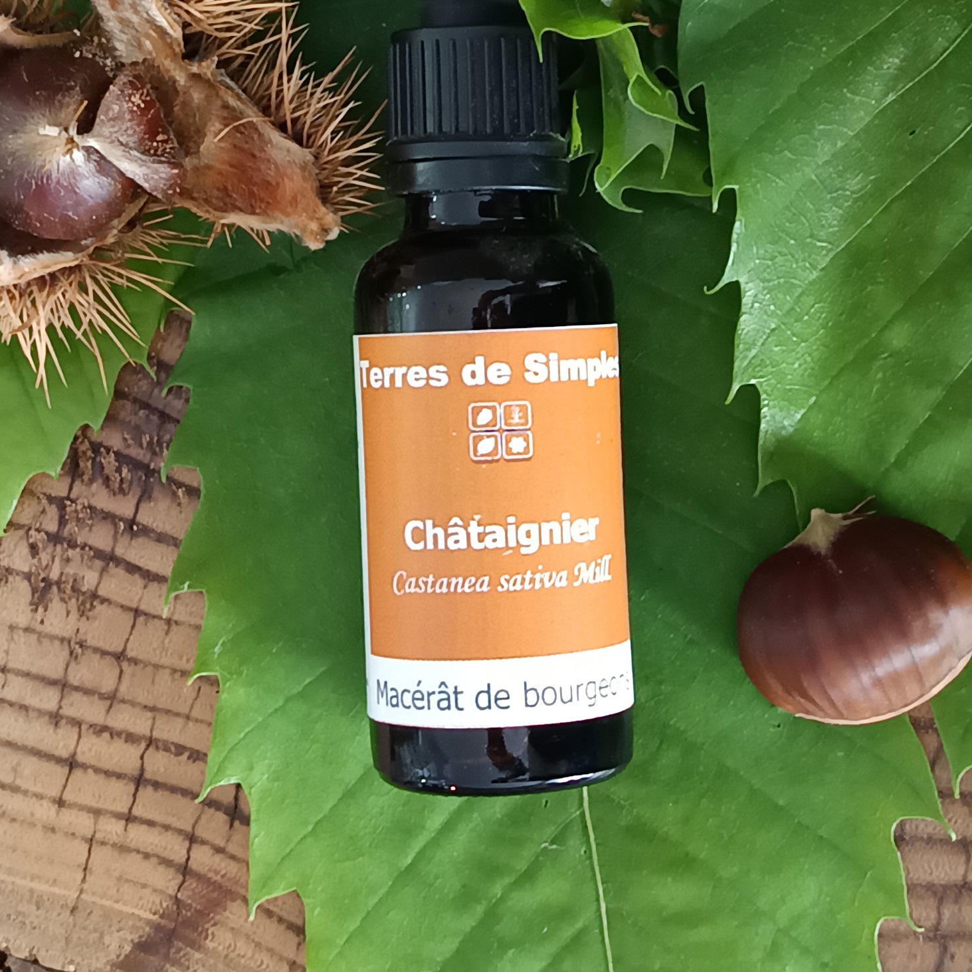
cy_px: 328
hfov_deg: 55.6
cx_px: 485
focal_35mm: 29
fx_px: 921
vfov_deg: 54.6
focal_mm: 5.31
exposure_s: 1/25
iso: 1083
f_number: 1.7
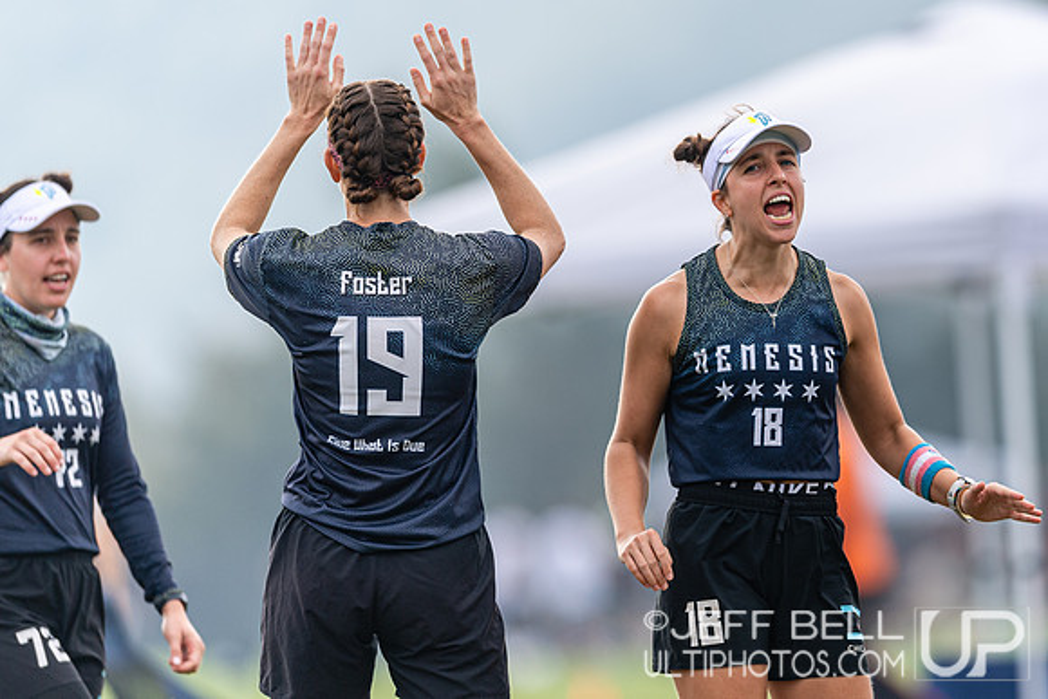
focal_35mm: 627
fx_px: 18246
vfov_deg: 2.2
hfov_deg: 3.3
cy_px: 303
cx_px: 819
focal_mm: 400
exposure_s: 1/1250
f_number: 2.8
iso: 200
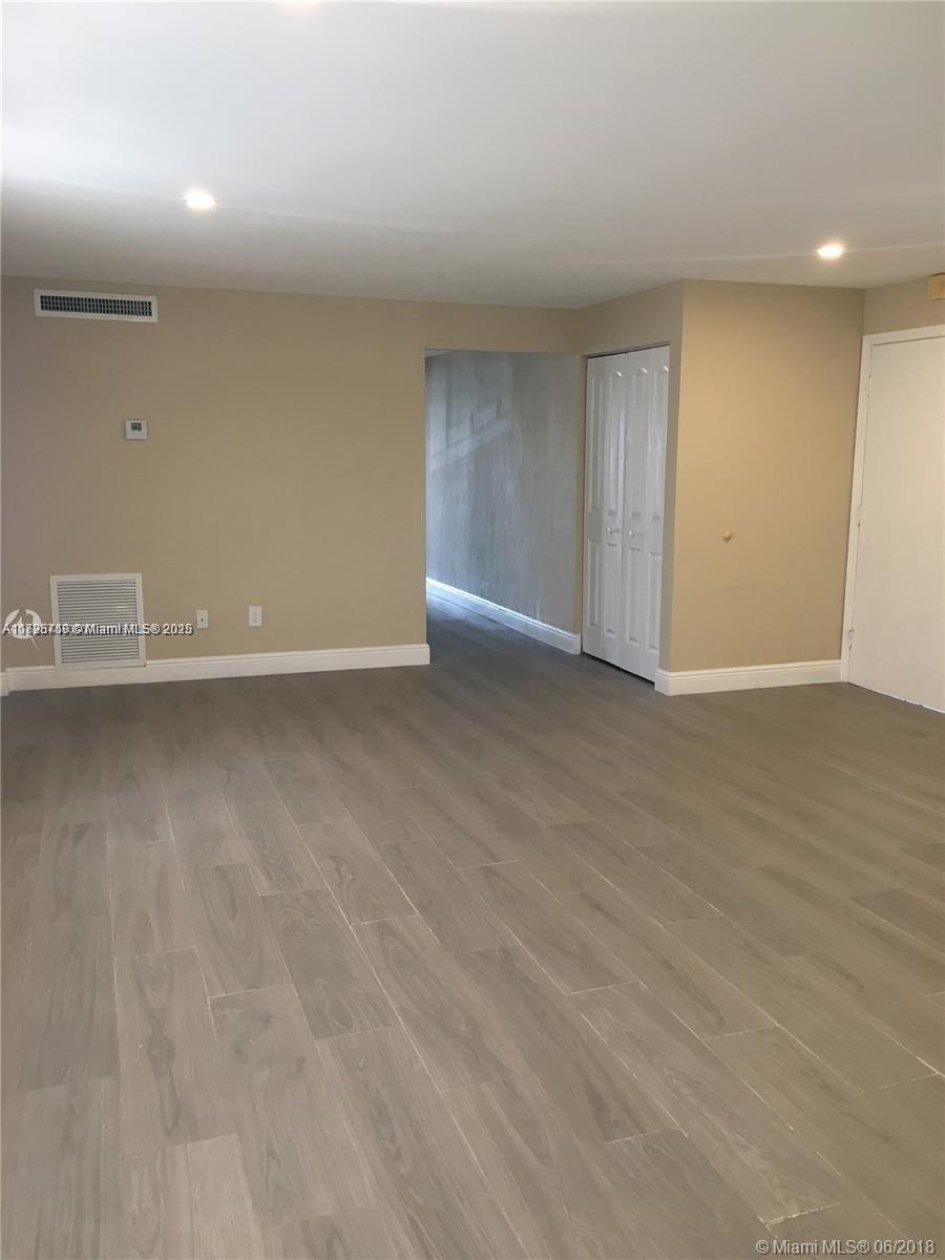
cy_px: 630
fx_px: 1056
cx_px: 472
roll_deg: -0.4
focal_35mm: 29
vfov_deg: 61.7
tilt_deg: -10.4
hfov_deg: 48.2
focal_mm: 4.15
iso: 50
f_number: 2.2
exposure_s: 1/30
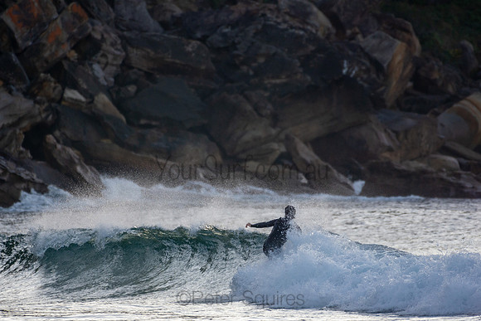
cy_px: 160
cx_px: 240
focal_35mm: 750
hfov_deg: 2.7
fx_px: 10023
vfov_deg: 1.8
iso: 500
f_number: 5.6
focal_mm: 500
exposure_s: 1/1000
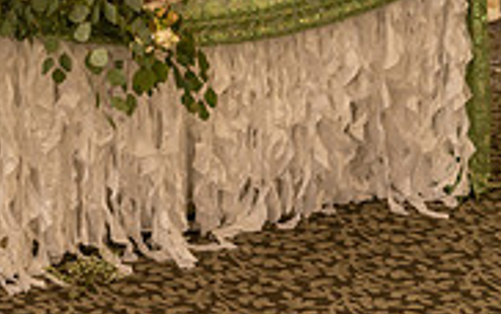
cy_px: -131
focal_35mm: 117
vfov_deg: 10.9
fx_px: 1598
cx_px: -129
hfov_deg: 16.9
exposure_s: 1/200
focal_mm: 36
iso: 320
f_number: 2.8
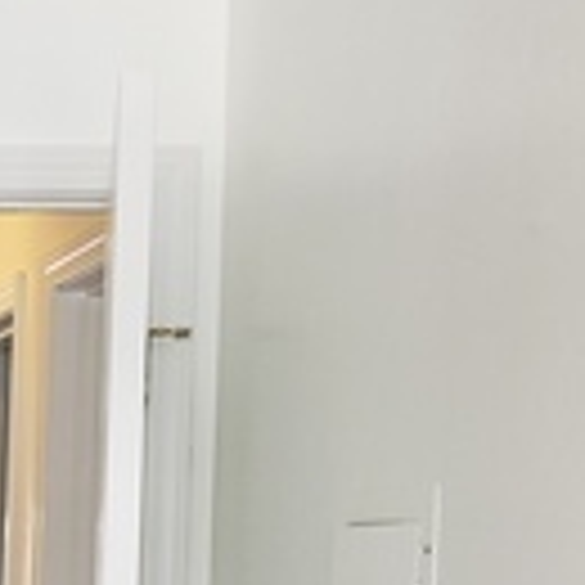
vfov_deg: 14.0
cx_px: -641
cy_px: 814
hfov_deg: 12.7
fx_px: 2256
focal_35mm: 118
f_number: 2.4
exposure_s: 1/60
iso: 64
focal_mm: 4.3
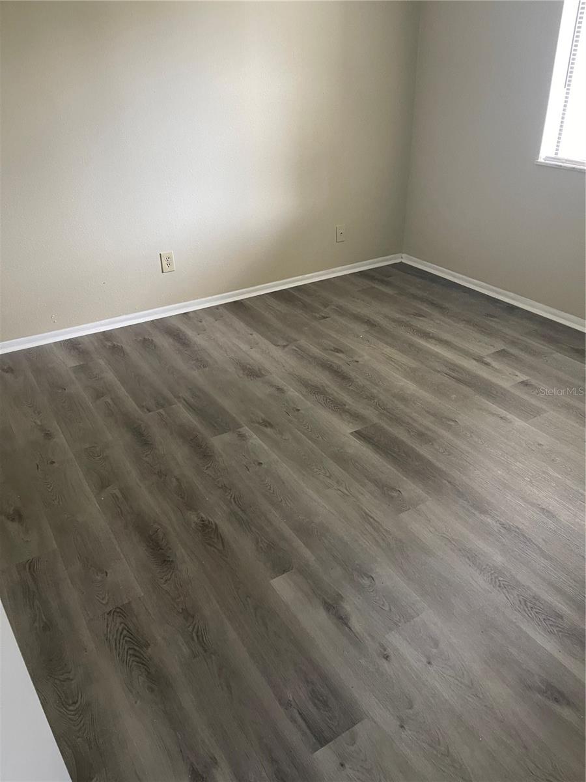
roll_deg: +0.8
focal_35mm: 26
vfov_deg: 67.3
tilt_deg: -29.8
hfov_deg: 53.1
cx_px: 293
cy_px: 391
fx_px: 587
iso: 320
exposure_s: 1/60
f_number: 1.6
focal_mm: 5.1
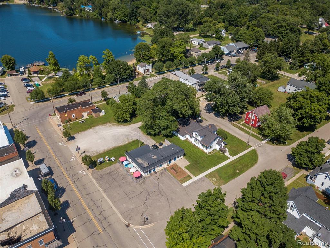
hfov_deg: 67.3
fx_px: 248
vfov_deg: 53.0
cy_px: 124
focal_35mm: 26
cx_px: 165
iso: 100
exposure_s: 1/1600
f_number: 2.2
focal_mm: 4.73
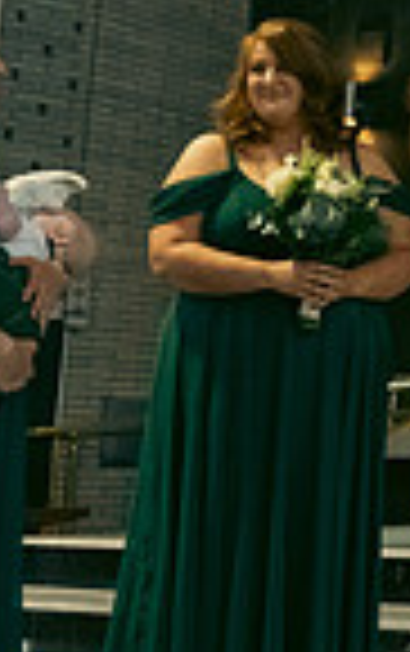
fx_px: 1747
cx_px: 955
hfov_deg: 11.3
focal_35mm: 98
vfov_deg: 20.9
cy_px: 110
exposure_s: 1/160
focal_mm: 24
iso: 1000
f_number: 3.5
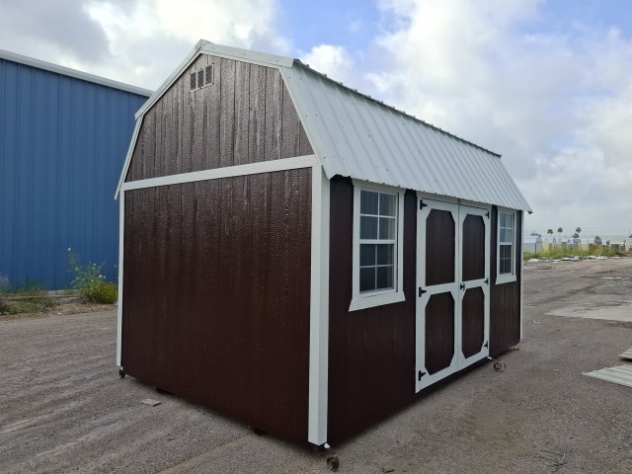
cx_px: 316
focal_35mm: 23
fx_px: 420
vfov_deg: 58.9
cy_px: 237
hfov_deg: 73.9
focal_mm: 5.54
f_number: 1.8
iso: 50
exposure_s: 1/1418
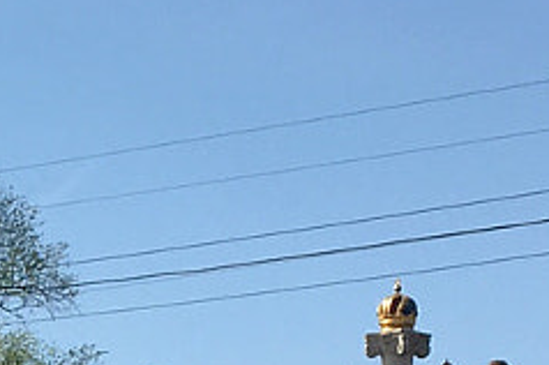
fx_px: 3092
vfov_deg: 6.5
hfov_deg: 9.9
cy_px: 746
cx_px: -233
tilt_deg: +0.8
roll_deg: -0.2
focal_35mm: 203
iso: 25
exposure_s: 1/1637
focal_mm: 4.15
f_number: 2.2
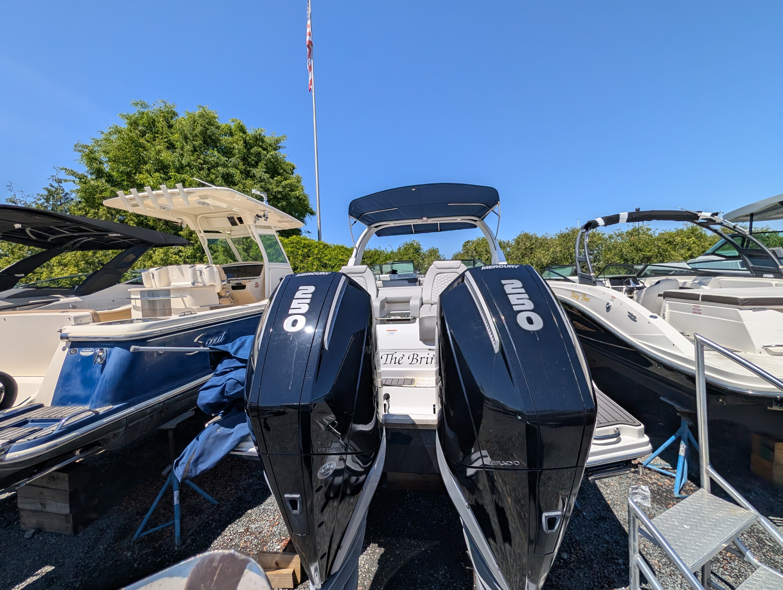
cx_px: 392
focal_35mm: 12
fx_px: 272
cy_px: 295
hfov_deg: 110.5
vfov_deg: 94.6
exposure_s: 1/4878
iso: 53
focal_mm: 2.02
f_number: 1.7
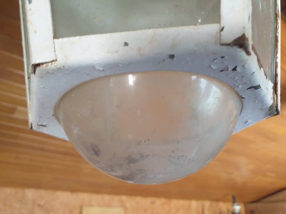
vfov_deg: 53.1
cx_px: 143
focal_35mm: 26
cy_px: 107
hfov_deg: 67.3
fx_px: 215
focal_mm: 4.3
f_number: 2.4
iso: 250
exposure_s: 1/30
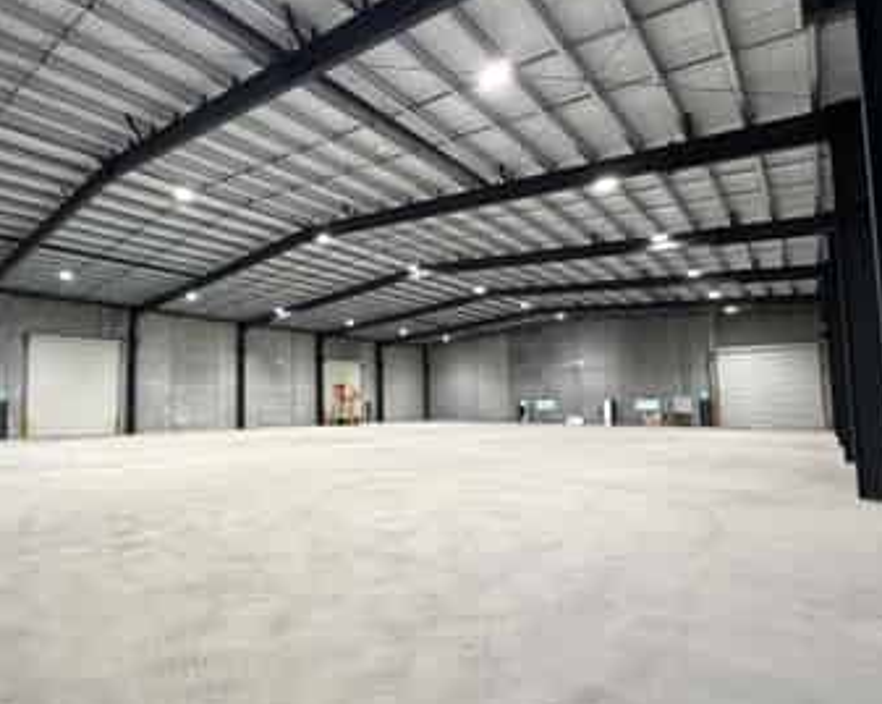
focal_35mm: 20
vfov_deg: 68.0
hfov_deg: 77.6
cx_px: 287
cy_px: 365
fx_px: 522
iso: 320
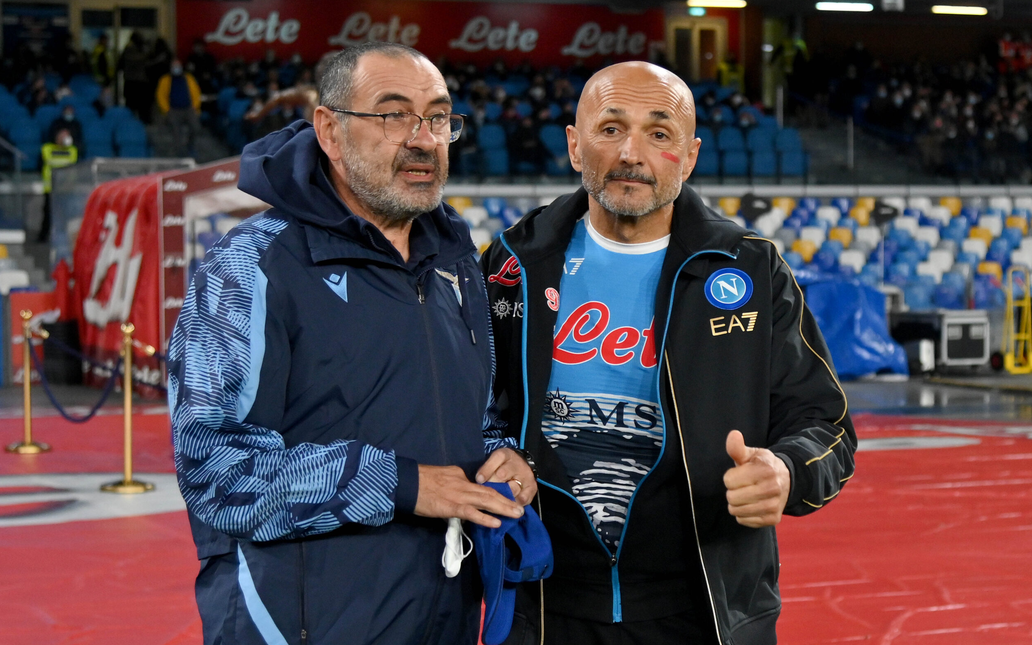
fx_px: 1519
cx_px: 518
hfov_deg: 37.5
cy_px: 348
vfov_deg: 24.0
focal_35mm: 54
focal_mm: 52
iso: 2000
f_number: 4
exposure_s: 1/800
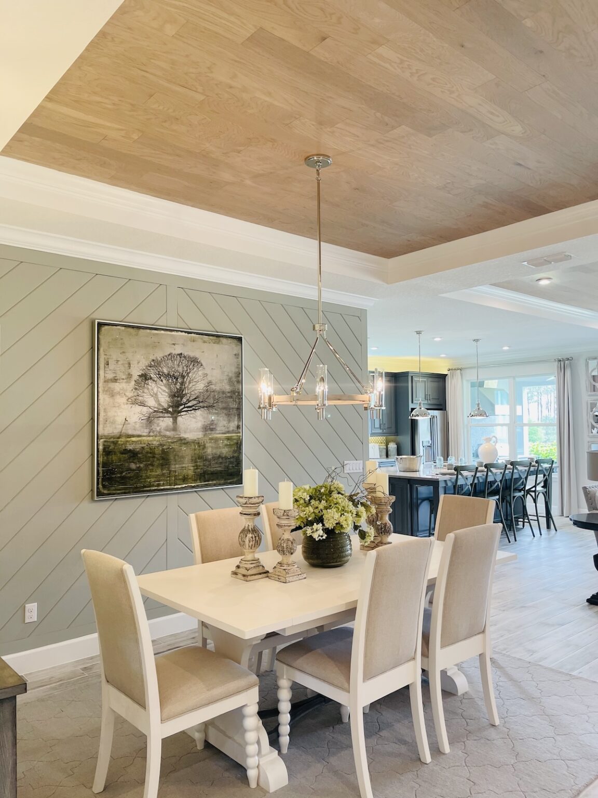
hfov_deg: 53.1
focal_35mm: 26
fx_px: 599
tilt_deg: +2.0
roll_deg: +0.5
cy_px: 399
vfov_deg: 67.3
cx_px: 299
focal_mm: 5.1
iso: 125
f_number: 1.6
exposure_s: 1/120
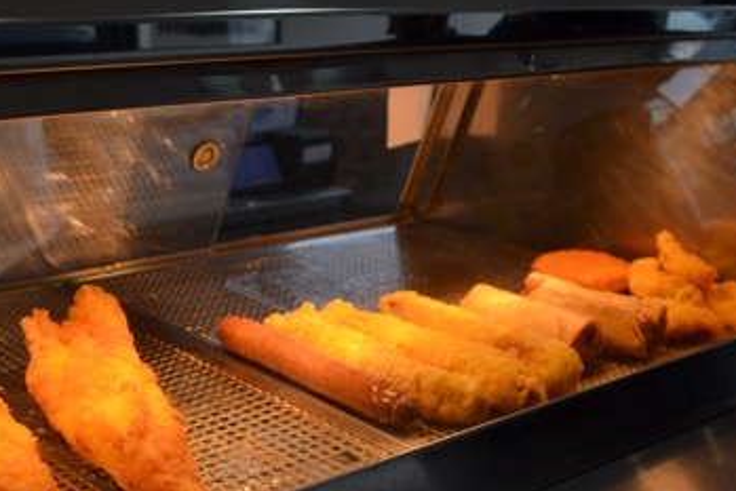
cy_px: 336
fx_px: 1125
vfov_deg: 24.5
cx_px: 160
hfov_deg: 35.2
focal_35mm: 55
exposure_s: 1/125
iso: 160
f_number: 5.6
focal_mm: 20
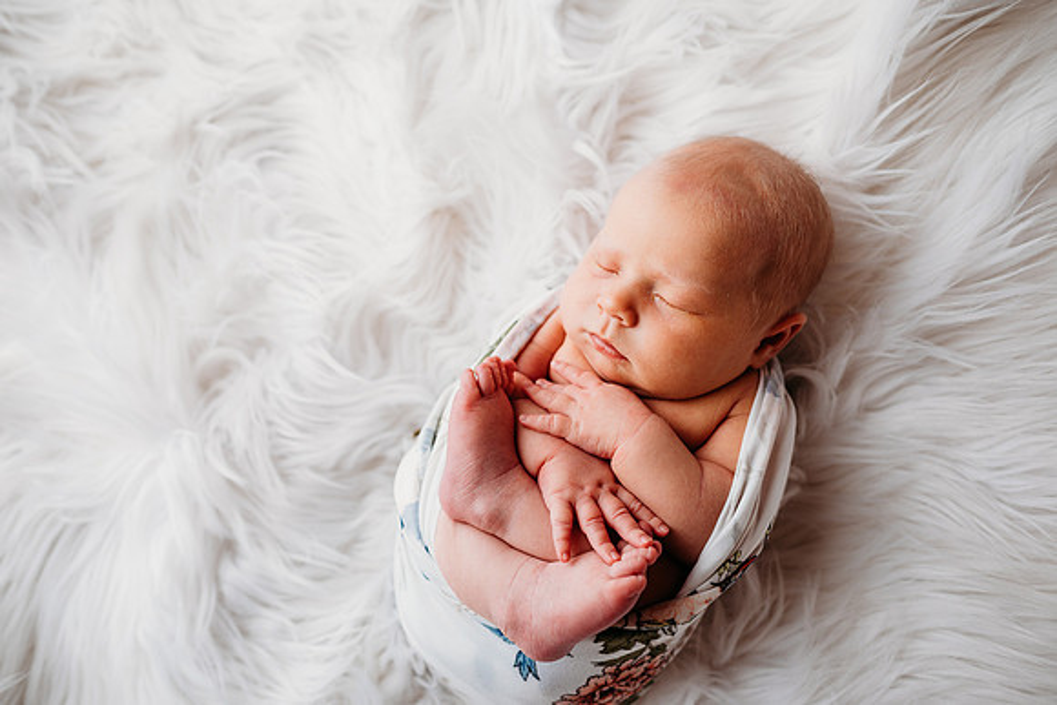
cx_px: 528
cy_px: 352
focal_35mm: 24
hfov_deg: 73.7
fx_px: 705
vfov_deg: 53.2
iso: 80
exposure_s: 1/200
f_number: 2.8
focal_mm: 24
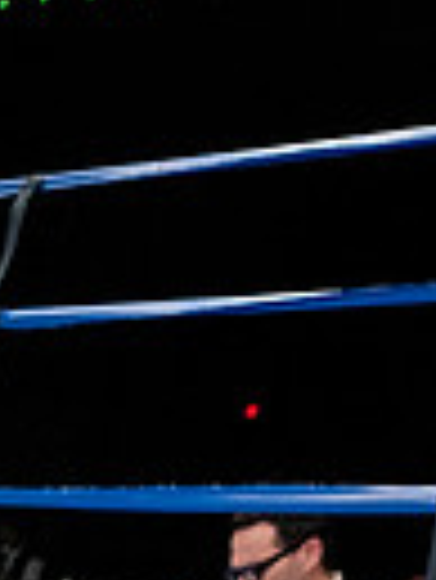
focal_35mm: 104
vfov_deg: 17.6
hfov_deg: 11.2
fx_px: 1744
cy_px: -182
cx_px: 1142
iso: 3200
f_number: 4
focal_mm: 24
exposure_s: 1/800
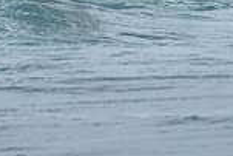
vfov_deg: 0.6
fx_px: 15269
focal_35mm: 2357
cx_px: 21
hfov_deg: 0.9
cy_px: -106
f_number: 5.6
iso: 320
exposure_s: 1/2000
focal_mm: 500
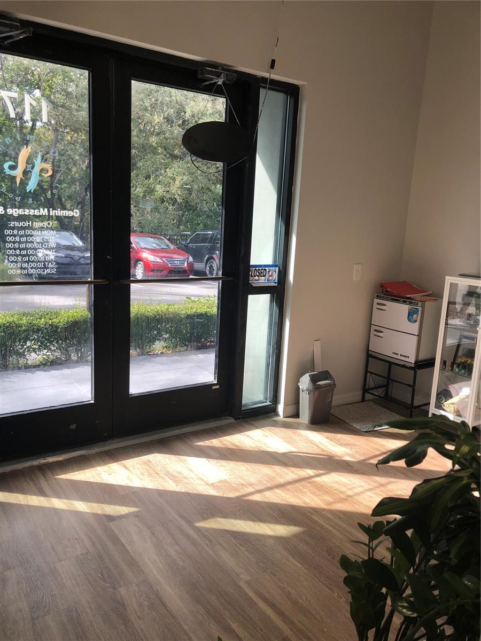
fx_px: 519
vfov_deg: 63.4
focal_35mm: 28
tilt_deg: -12.7
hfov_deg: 49.7
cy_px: 320
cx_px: 240
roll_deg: -2.5
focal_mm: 3.99
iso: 25
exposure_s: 1/302
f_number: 1.8
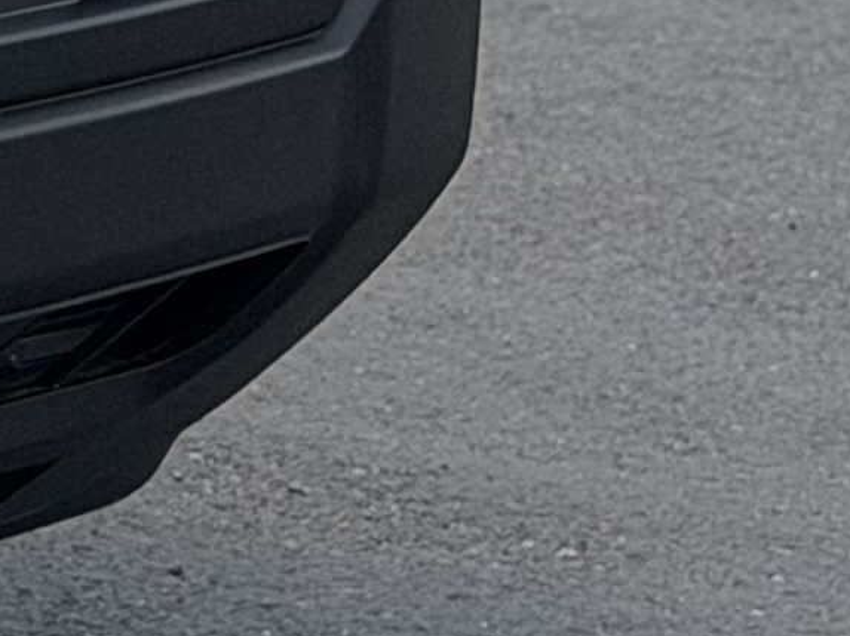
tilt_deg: -6.7
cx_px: -2136
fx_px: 8294
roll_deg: -2.6
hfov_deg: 5.4
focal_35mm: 338
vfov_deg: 4.3
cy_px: -802
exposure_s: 1/3534
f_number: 1.78
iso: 64
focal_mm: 6.76
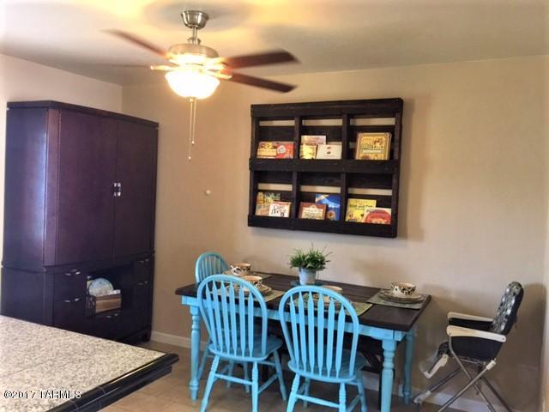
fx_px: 460
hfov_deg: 61.7
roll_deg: -2.9
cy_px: 206
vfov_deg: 48.2
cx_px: 274
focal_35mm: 29
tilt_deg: -3.0
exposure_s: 1/15
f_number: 2.2
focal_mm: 4.15
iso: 125
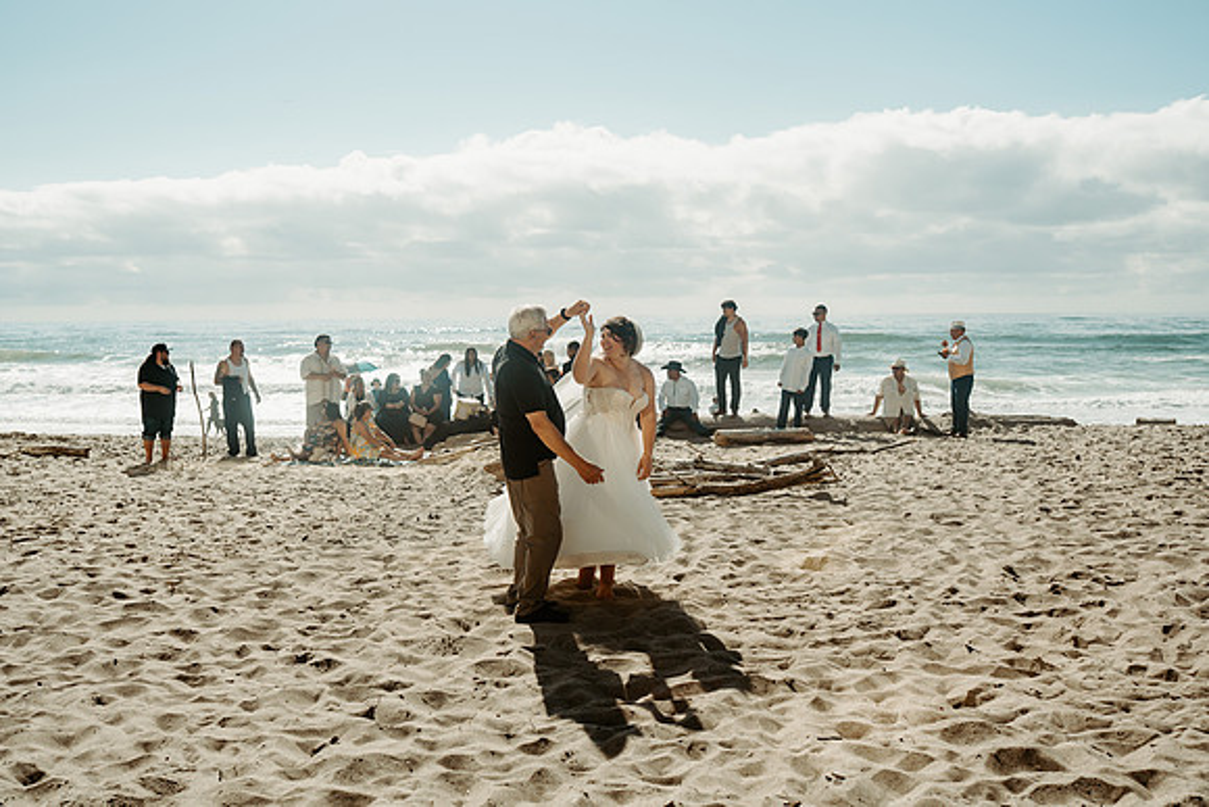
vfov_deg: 36.3
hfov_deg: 52.3
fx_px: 1232
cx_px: 604
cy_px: 404
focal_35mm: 37
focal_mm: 35
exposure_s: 1/2500
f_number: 4
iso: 100
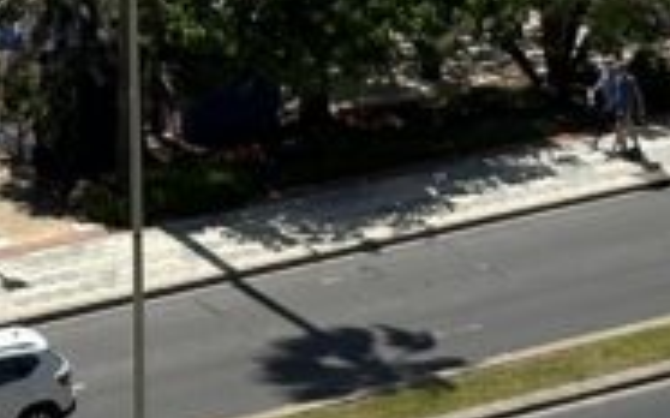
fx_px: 3996
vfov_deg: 5.7
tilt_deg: -6.7
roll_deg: -0.2
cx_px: 569
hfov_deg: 9.6
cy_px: -620
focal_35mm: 219
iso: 64
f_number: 1.78
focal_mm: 6.86
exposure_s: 1/6211
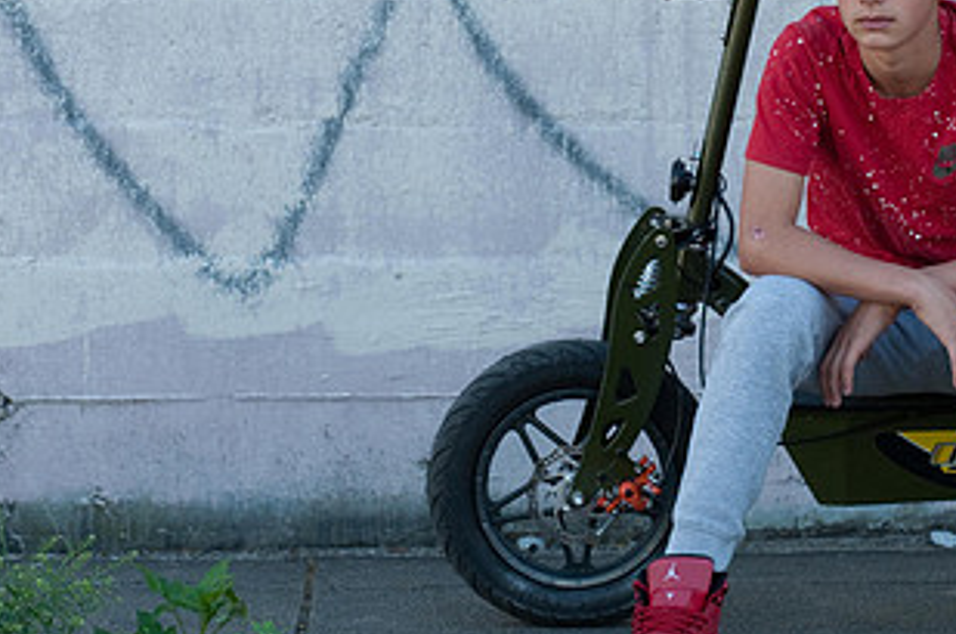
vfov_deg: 5.8
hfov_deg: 8.8
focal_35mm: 235
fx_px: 6231
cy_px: 155
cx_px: 761
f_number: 5.6
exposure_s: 1/200
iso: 320
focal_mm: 125
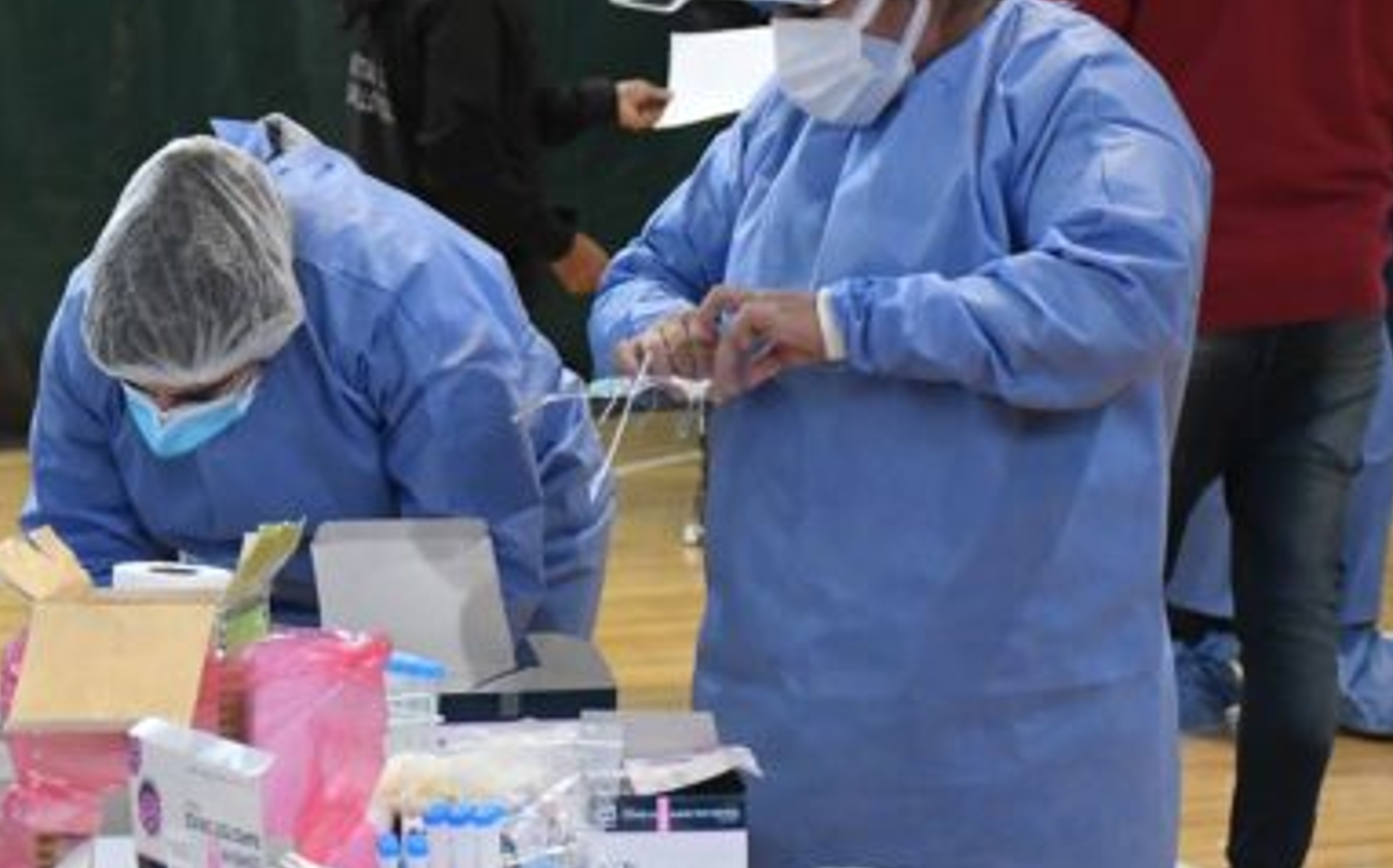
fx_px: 6069
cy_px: 467
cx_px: 284
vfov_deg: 8.2
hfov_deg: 13.0
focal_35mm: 160
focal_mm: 52
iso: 6400
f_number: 5.6
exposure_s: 1/160
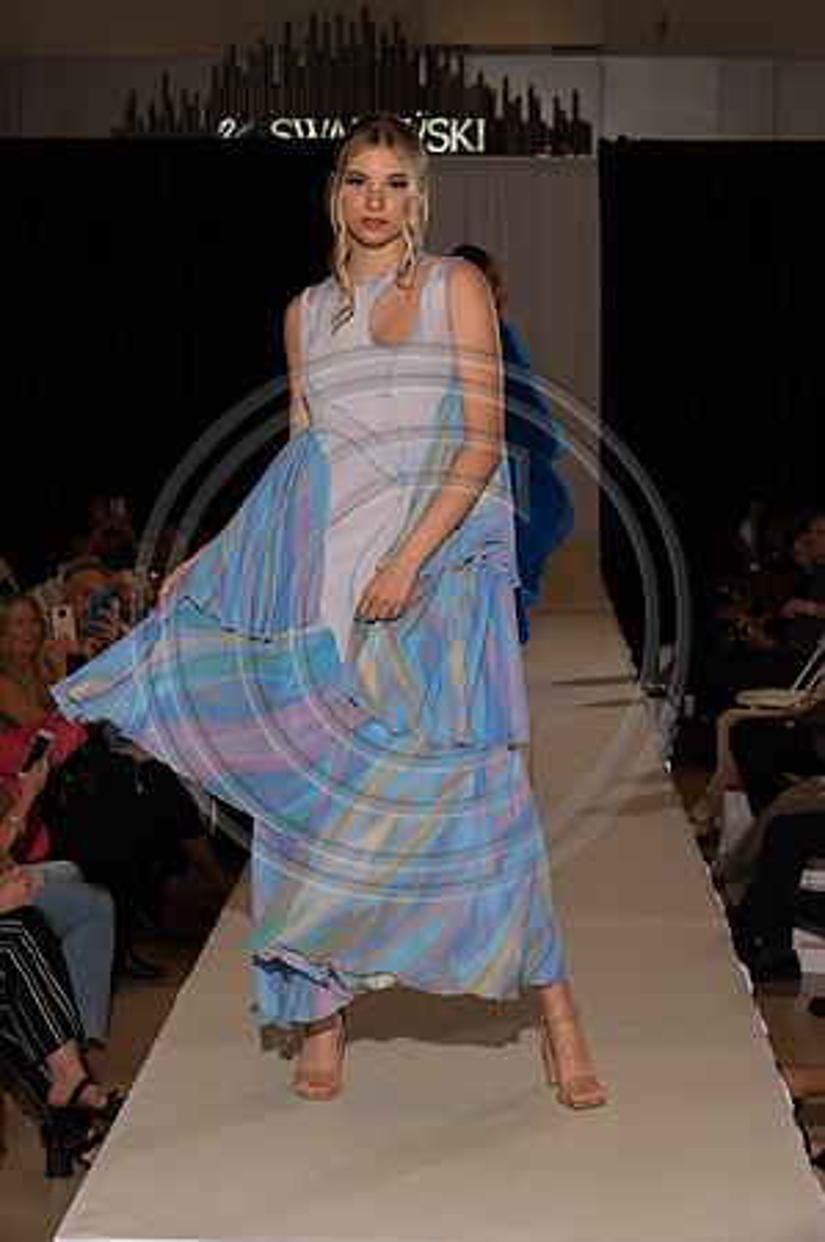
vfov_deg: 25.4
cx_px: 412
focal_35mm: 80
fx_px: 2756
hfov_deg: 17.0
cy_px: 621
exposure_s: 1/250
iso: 800
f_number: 9
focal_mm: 80
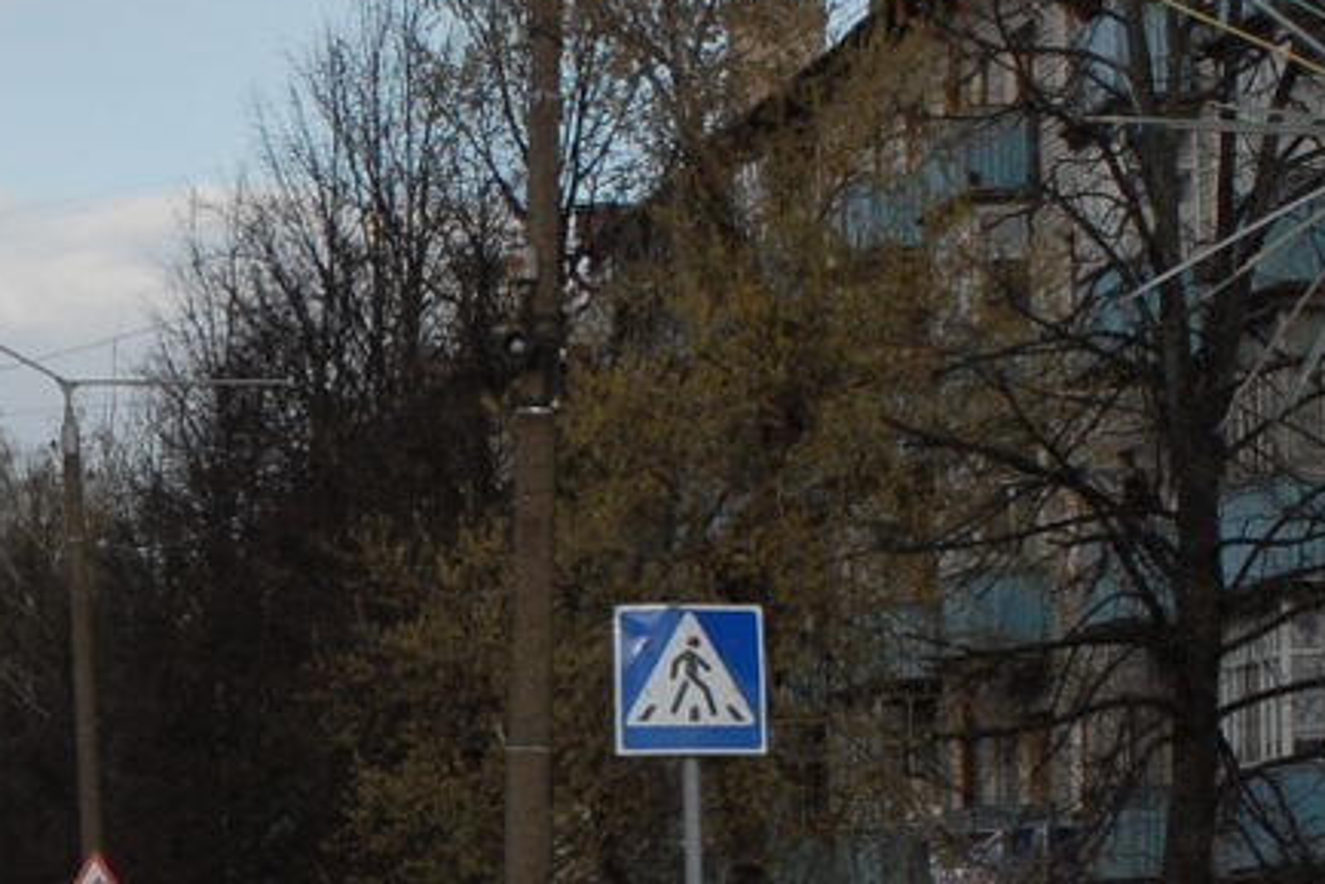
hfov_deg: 9.8
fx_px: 7592
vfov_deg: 6.6
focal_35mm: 206
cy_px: 1038
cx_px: -278
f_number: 7.1
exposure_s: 1/320
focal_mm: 31
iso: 200
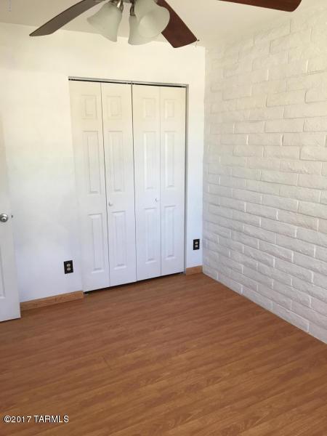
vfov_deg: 61.7
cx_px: 164
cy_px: 218
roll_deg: -0.2
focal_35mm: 29
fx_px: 365
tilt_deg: -11.9
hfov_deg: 48.2
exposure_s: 1/30
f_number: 2.2
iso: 40
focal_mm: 4.15
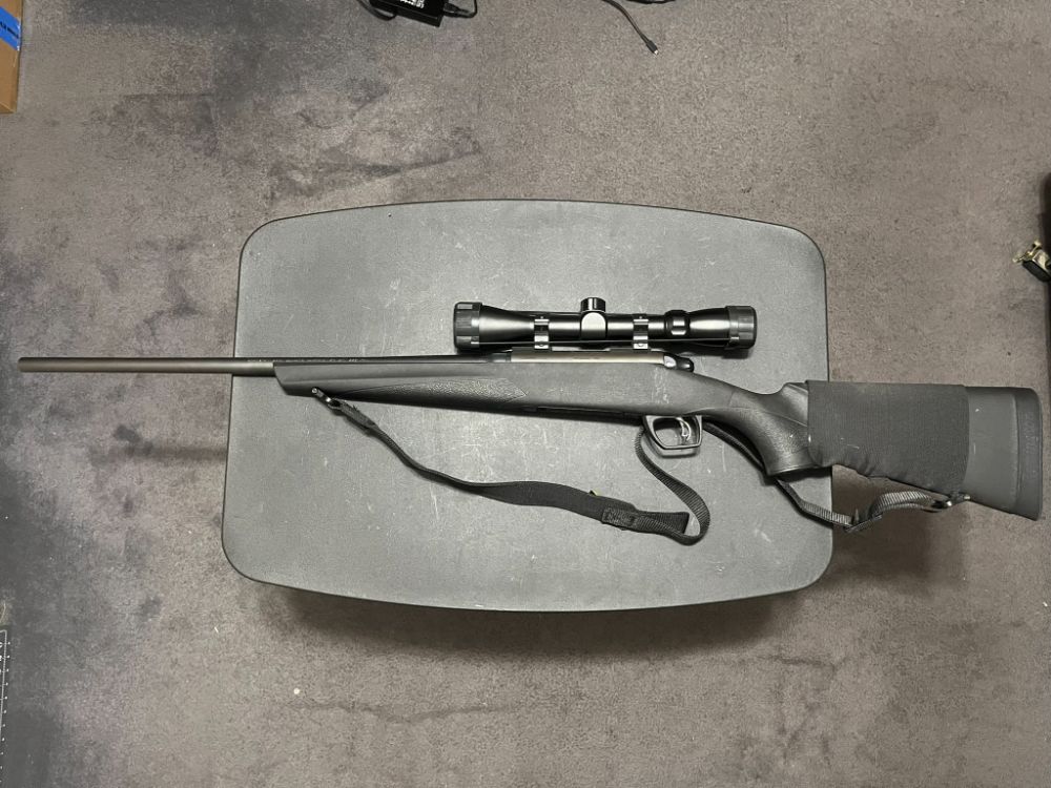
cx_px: 526
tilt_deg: -82.2
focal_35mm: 26
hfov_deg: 67.3
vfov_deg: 53.1
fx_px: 789
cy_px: 394
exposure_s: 1/40
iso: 640
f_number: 1.6
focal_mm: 5.1
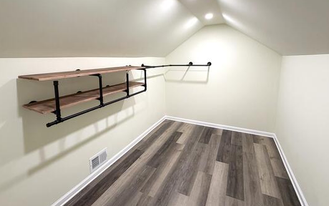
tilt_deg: -7.9
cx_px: 157
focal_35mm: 18
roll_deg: +1.9
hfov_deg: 91.0
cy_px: 82
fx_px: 161
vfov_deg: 64.4
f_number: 2.2
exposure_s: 1/60
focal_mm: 2.22
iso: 160
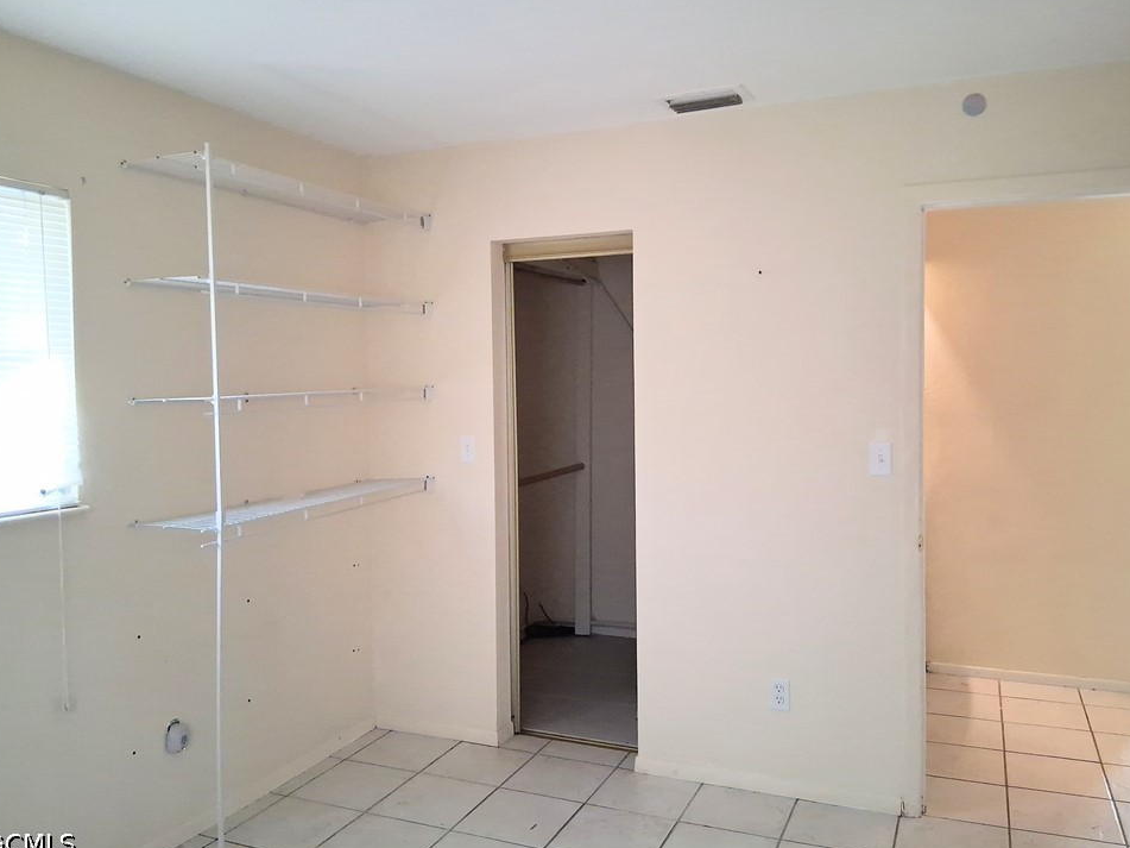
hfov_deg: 63.4
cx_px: 572
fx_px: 914
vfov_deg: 49.7
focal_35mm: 28
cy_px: 407
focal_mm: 3.98
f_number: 1.8
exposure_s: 1/50
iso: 320
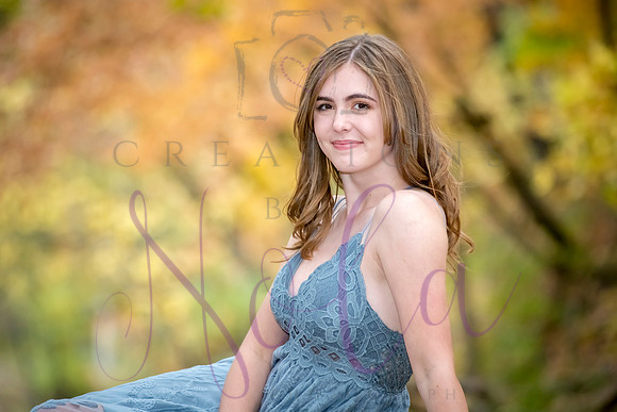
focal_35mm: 185
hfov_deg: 11.1
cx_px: 308
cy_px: 206
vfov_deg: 7.4
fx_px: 3171
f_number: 4.5
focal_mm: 185
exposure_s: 1/250
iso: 1250
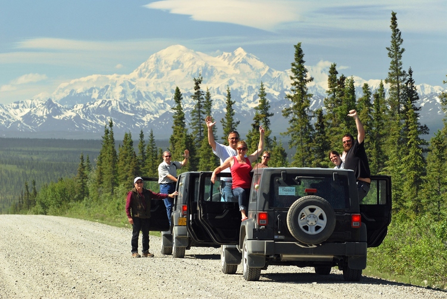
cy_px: 150
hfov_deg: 11.0
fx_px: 2331
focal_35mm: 188
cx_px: 224
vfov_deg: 7.3
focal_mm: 125
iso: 320
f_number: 8
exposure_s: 1/250
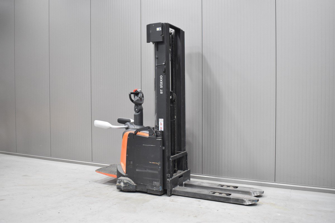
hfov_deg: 57.2
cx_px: 168
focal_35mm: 33
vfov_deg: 40.0
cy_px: 112
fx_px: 307
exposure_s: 1/40
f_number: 4.5
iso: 1600
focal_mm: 22
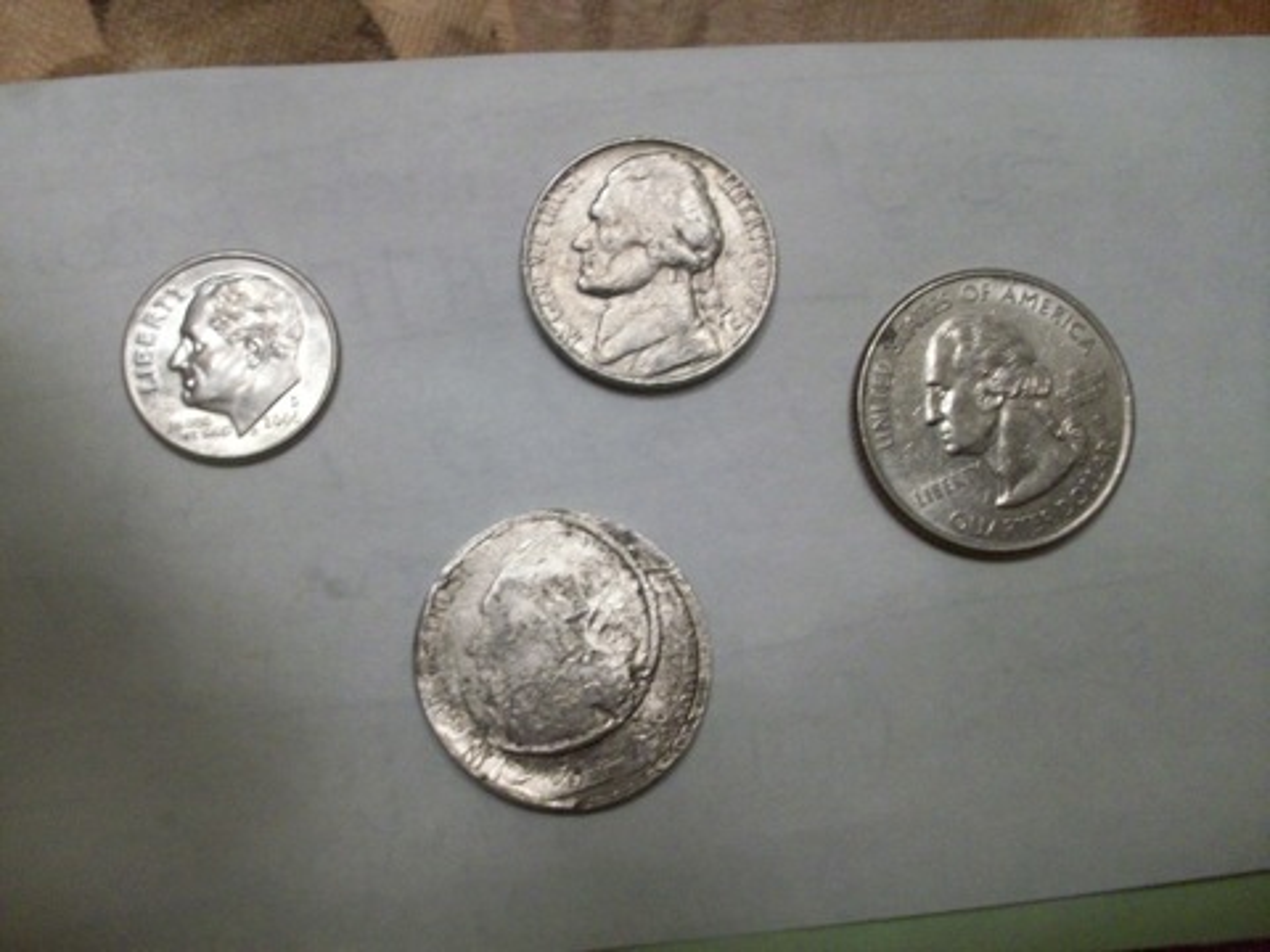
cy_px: 476
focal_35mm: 34
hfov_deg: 54.0
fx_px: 1247
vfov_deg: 41.8
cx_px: 635
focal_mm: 5.7
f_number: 2.8
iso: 187
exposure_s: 1/8
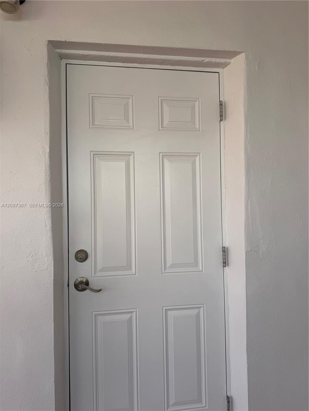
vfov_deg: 71.6
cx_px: 154
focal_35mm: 24
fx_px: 286
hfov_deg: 56.8
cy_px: 206
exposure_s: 1/1522
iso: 80
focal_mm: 6.76
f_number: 1.78
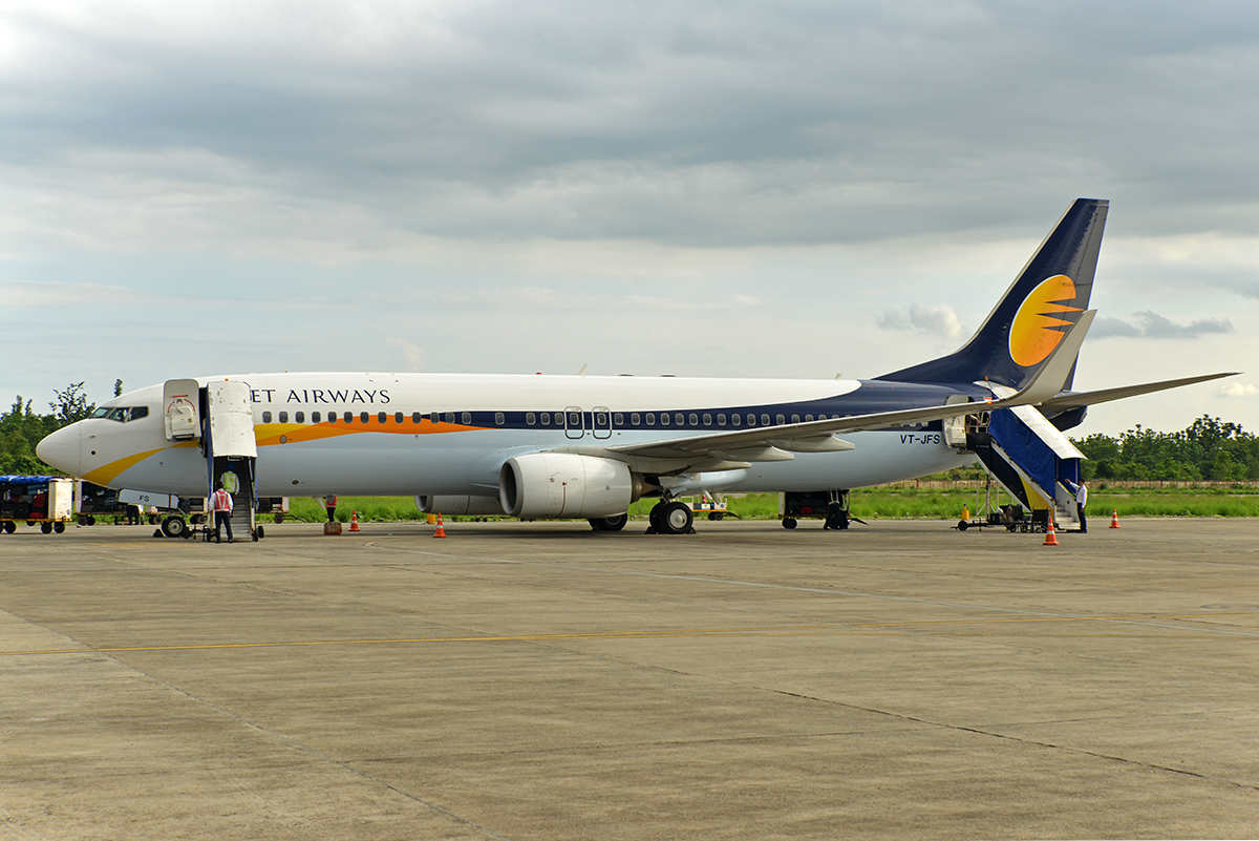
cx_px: 630
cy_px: 420
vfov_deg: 26.0
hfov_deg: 38.2
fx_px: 1819
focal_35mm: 52
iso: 320
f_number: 8
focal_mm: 52
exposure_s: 1/320
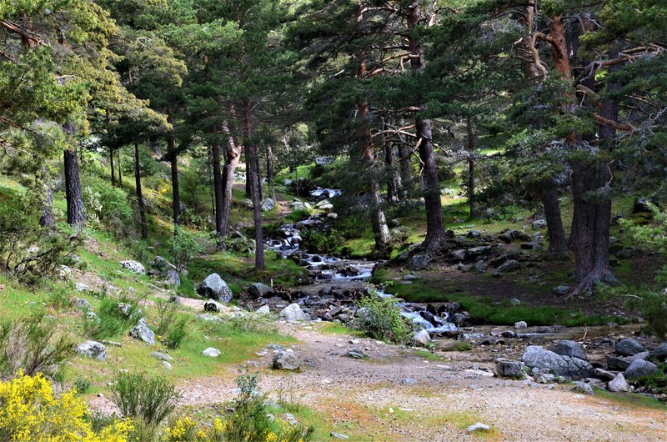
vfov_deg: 18.1
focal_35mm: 75
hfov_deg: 27.0
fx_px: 1387
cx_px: 334
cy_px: 221
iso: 640
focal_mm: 50
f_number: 10
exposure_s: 1/200
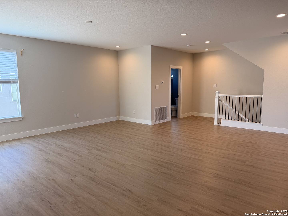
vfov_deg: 56.8
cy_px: 108
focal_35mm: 24
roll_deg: +0.8
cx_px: 144
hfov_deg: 71.6
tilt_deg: -6.7
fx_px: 200
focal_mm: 6.76
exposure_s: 1/120
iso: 100
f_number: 1.78
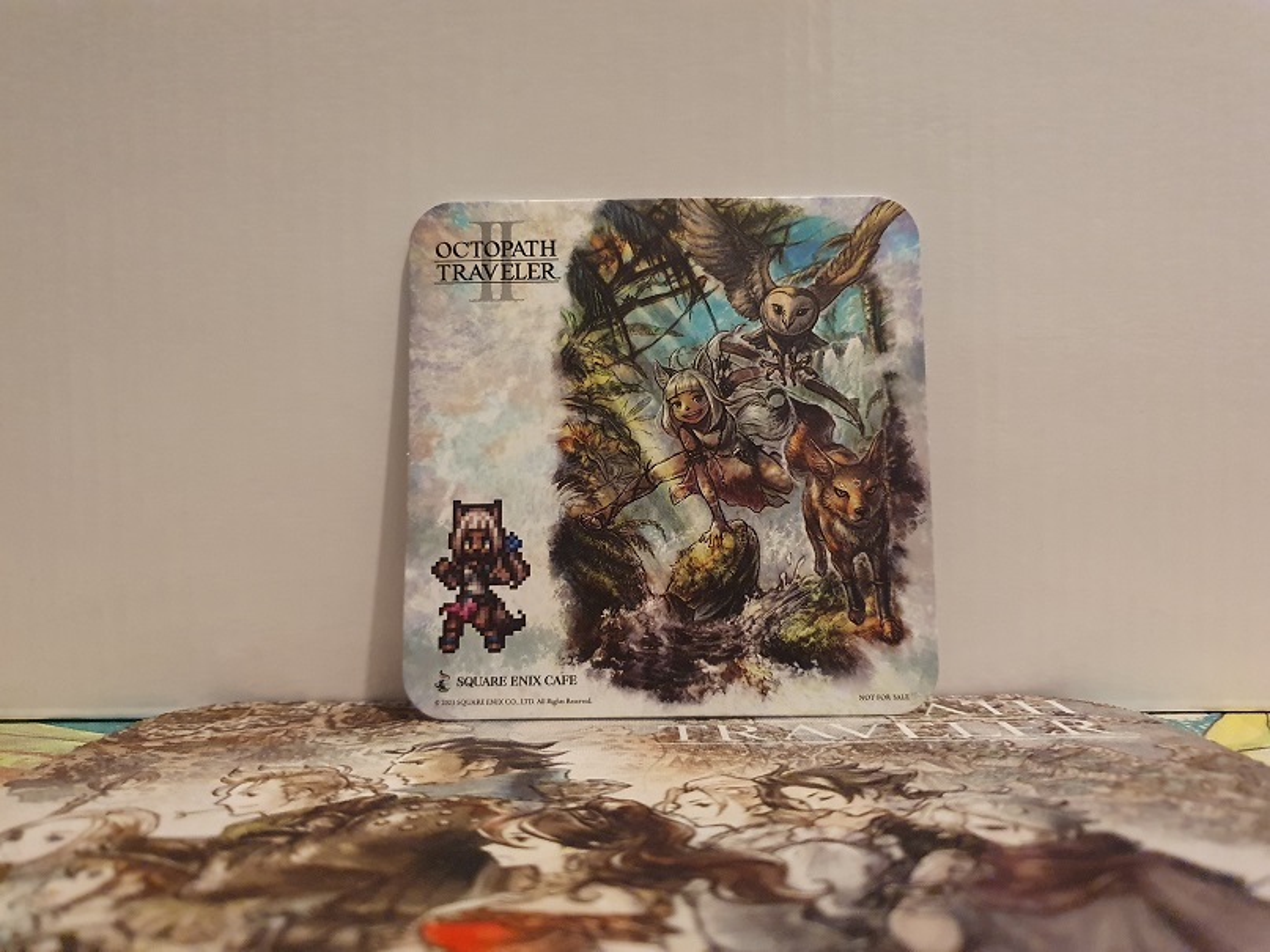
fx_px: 954
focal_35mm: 26
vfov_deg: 53.1
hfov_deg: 67.3
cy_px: 476
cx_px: 635
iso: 800
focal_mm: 4.32
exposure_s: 1/50
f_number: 1.5
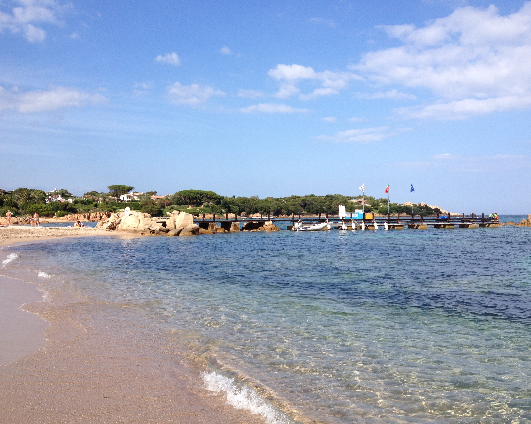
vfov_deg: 40.1
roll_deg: +0.7
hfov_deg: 49.1
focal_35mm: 37
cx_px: 277
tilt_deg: -1.7
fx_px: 581
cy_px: 211
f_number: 2.4
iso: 50
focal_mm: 4.28
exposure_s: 1/1623
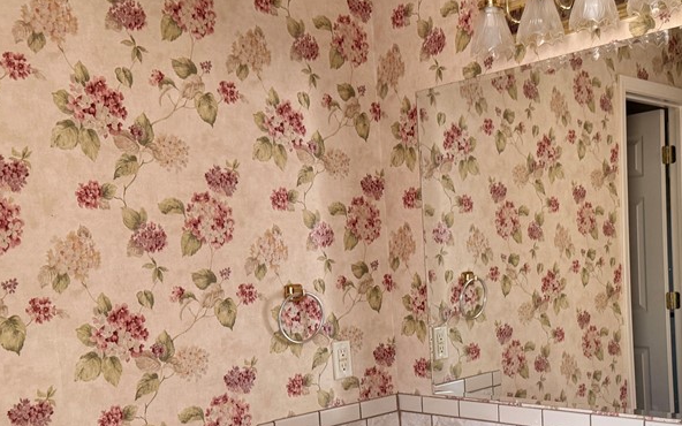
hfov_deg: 44.6
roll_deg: +3.8
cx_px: 454
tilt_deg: -6.4
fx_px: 818
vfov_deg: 28.6
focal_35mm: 44
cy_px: 338
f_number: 1.78
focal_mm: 6.76
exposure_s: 1/63
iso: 200
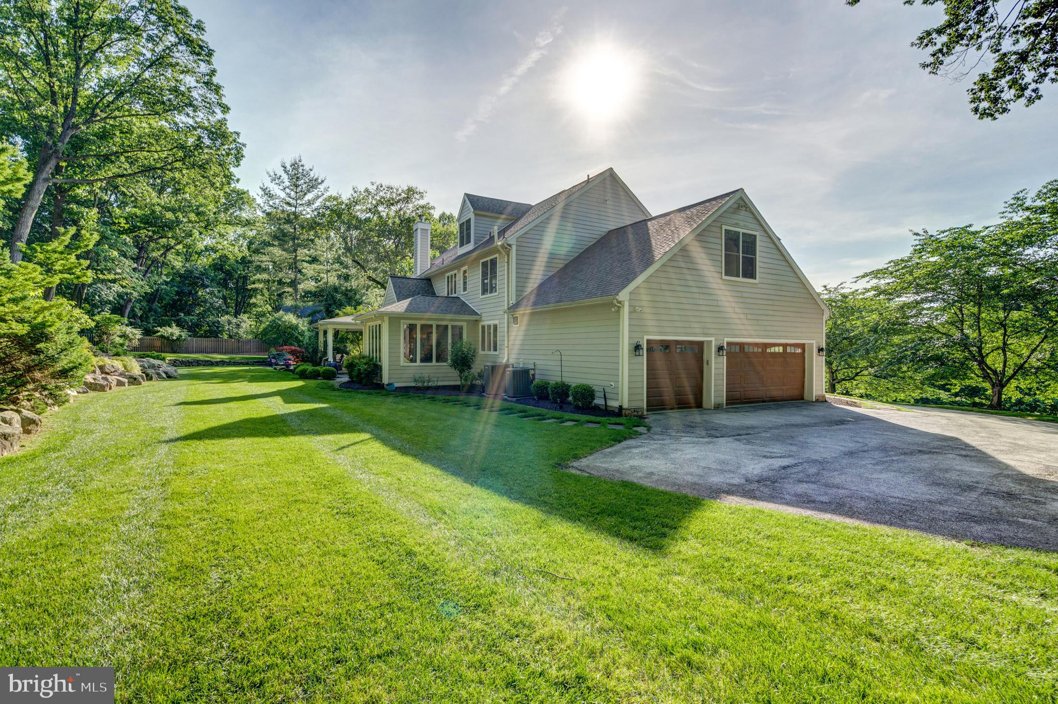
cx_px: 529
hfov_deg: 96.8
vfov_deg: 73.7
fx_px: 470
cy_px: 352
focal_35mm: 16
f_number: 9
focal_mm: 16
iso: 250
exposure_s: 1/400
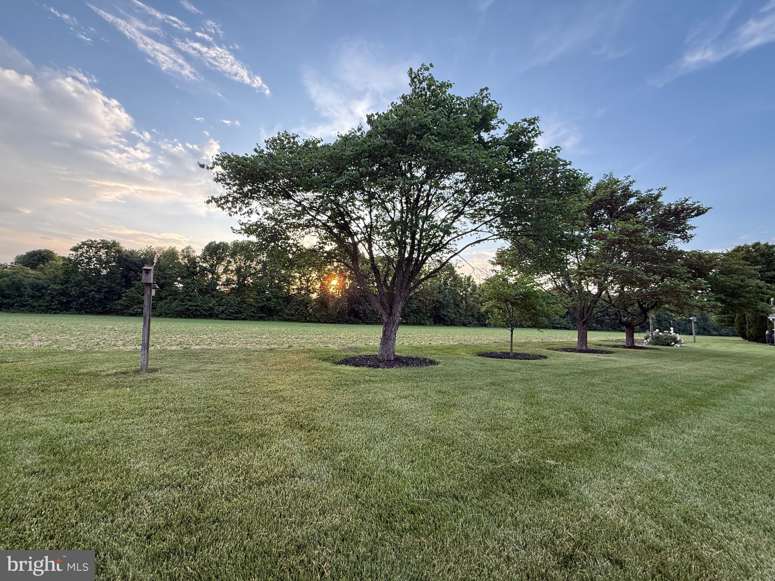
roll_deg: -3.0
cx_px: 388
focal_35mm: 14
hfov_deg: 102.1
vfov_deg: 85.7
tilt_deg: +5.4
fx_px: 313
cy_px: 290
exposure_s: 1/220
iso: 64
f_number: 2.2
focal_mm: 2.22
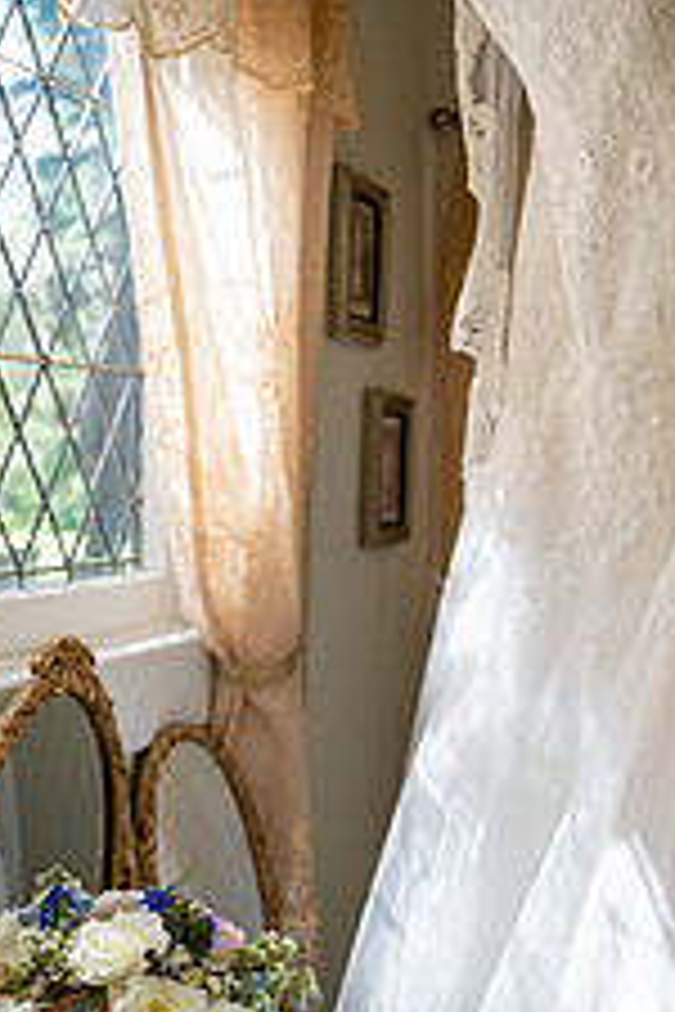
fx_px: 1350
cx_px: 356
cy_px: 675
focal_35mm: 48
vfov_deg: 40.6
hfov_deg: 28.1
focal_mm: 24
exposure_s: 1/125
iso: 100
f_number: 2.8
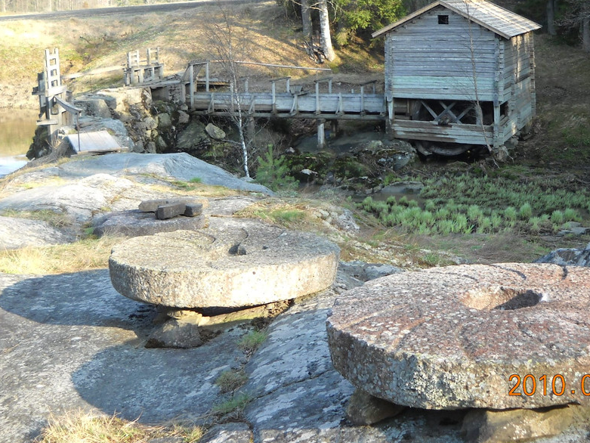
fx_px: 955
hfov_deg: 34.2
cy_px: 146
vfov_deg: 26.0
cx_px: 371
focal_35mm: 56
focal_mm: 6.72
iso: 64
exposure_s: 1/100
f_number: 3.1
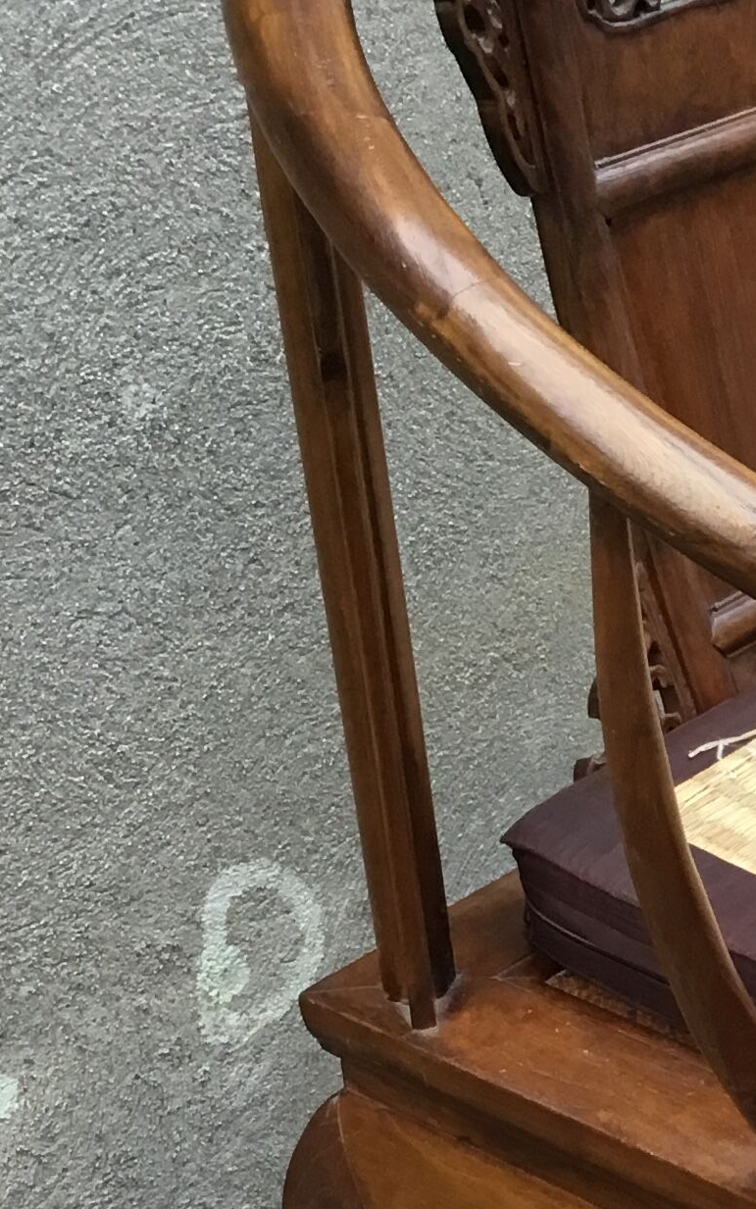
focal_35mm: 87
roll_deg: +0.7
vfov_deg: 23.4
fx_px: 2867
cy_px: 1003
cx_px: 1088
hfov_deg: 14.2
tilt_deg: -34.3
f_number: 2.4
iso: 50
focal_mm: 3.3
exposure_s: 1/33
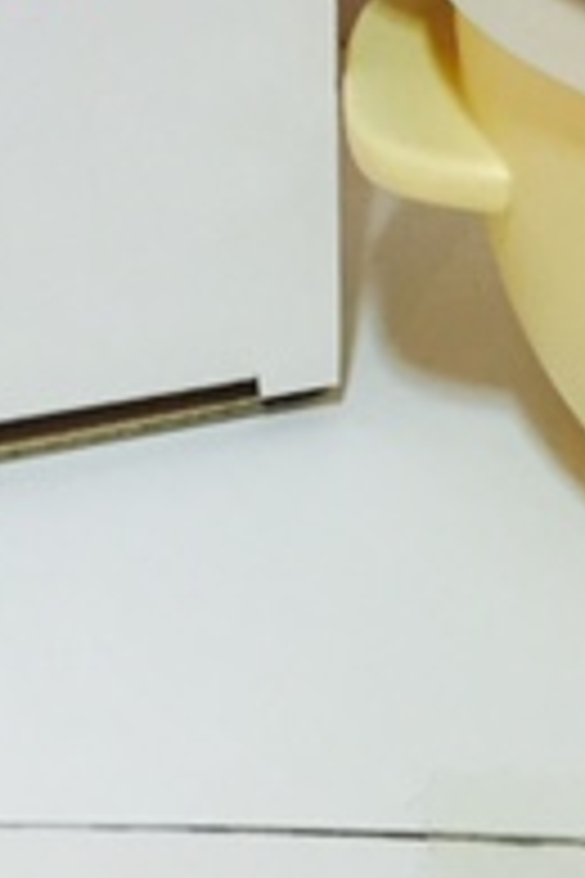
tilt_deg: -20.4
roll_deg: -2.0
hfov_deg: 13.7
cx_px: 472
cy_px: -50
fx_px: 2413
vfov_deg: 19.8
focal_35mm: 99
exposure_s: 1/33
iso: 50
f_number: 2.2
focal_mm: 4.15
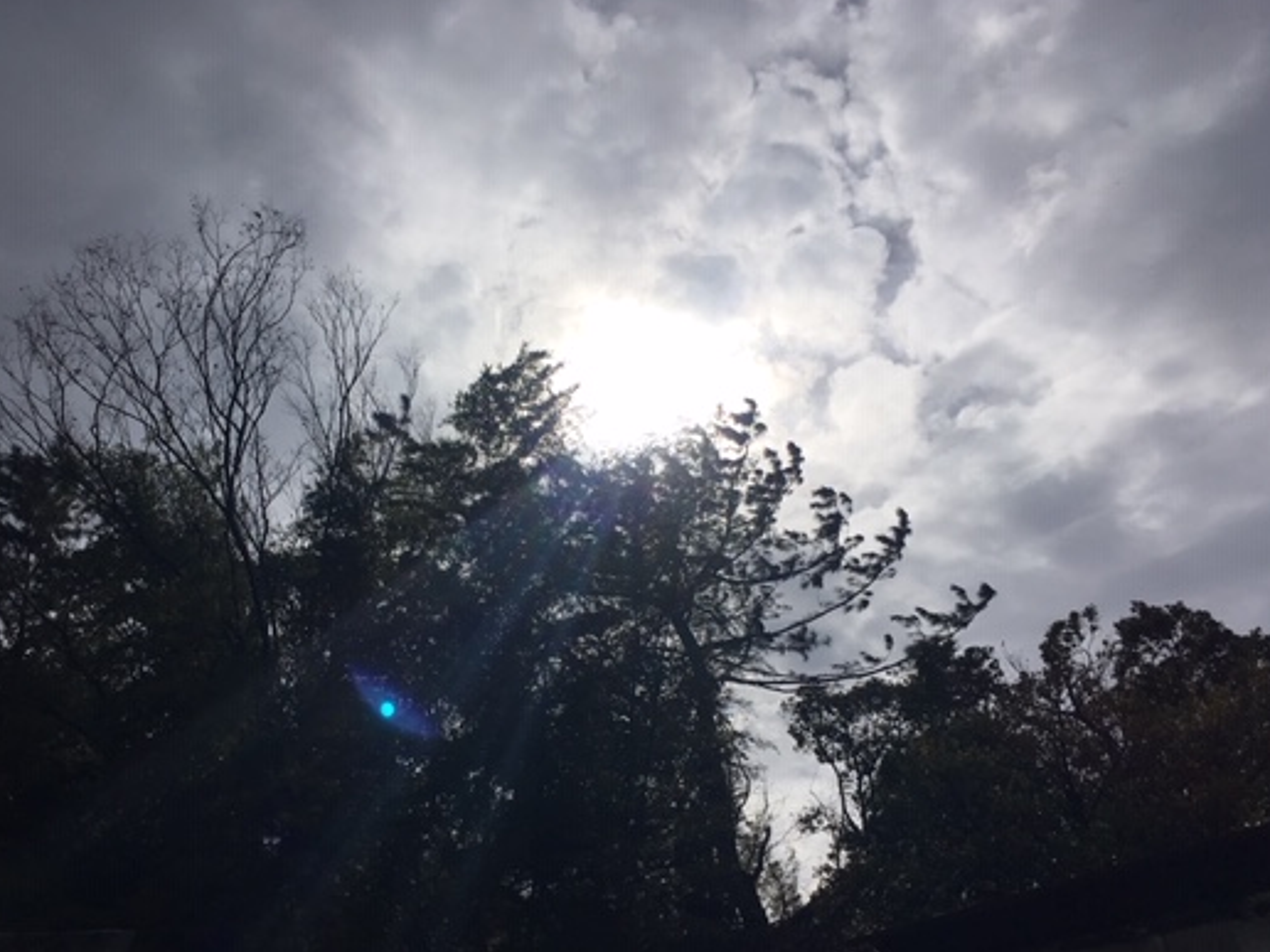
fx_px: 1321
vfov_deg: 39.5
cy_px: 563
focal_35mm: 36
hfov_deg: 51.1
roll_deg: +2.4
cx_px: 519
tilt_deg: +31.3
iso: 25
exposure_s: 1/12821
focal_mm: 4.15
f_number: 2.2
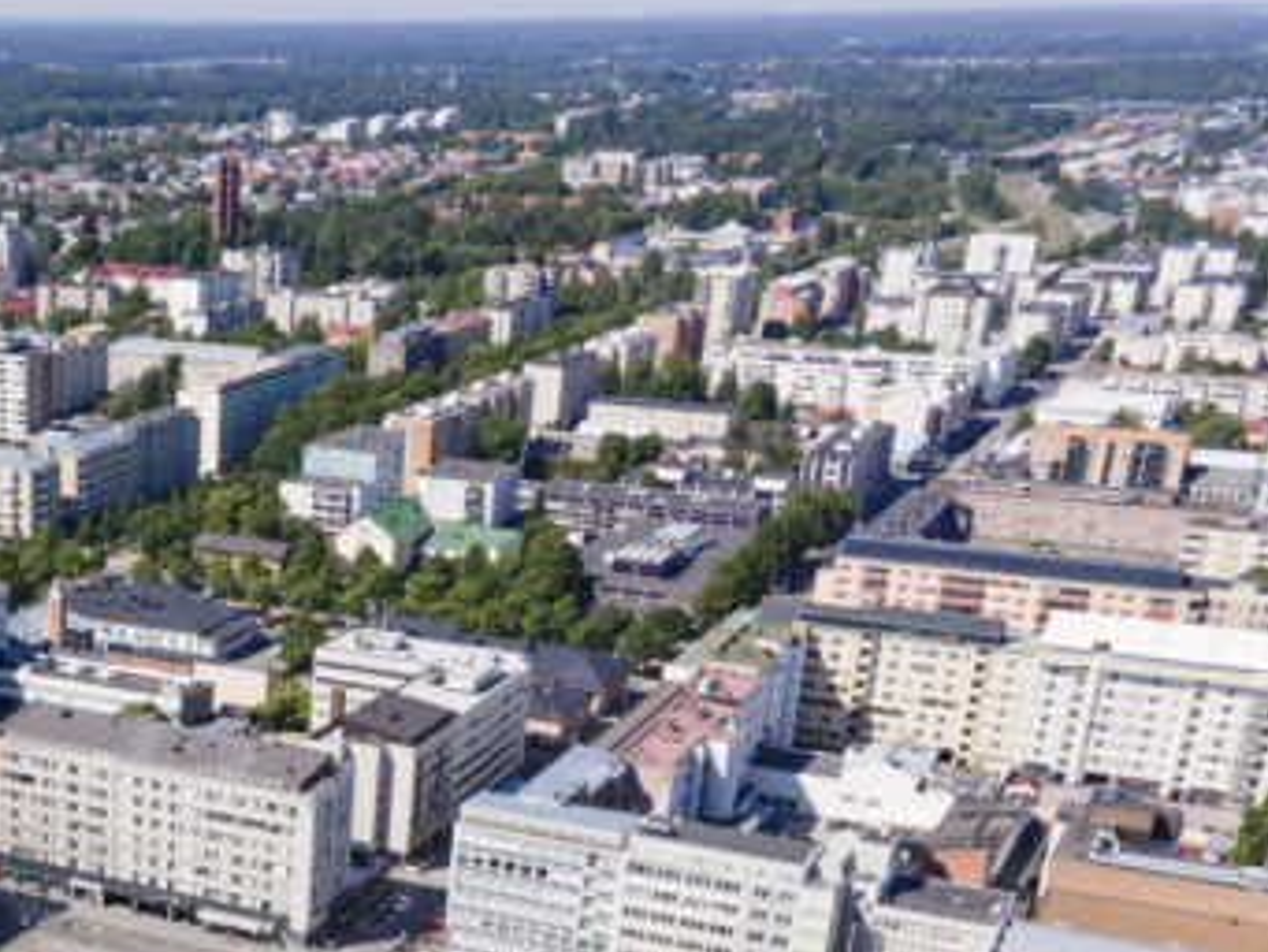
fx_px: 1979
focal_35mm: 54
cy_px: 1015
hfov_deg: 33.0
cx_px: 48
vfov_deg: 25.3
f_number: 2.8
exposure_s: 1/640
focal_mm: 4.5
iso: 100
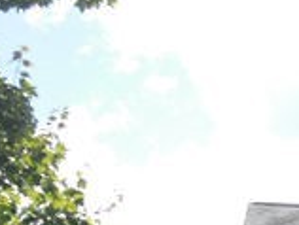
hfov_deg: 11.1
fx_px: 1401
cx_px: 583
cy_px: 378
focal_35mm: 162
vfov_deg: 8.9
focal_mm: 7.1
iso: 125
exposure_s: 1/500
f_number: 3.6
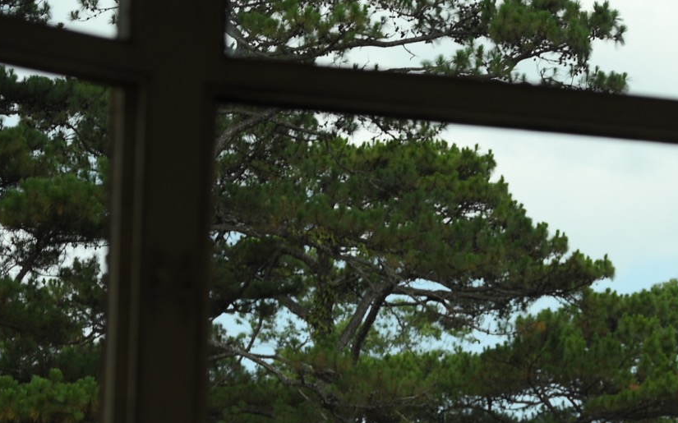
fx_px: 2327
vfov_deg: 10.2
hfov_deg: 16.4
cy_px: 494
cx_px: 547
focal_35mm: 126
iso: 100
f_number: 2.8
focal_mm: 51
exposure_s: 1/1600
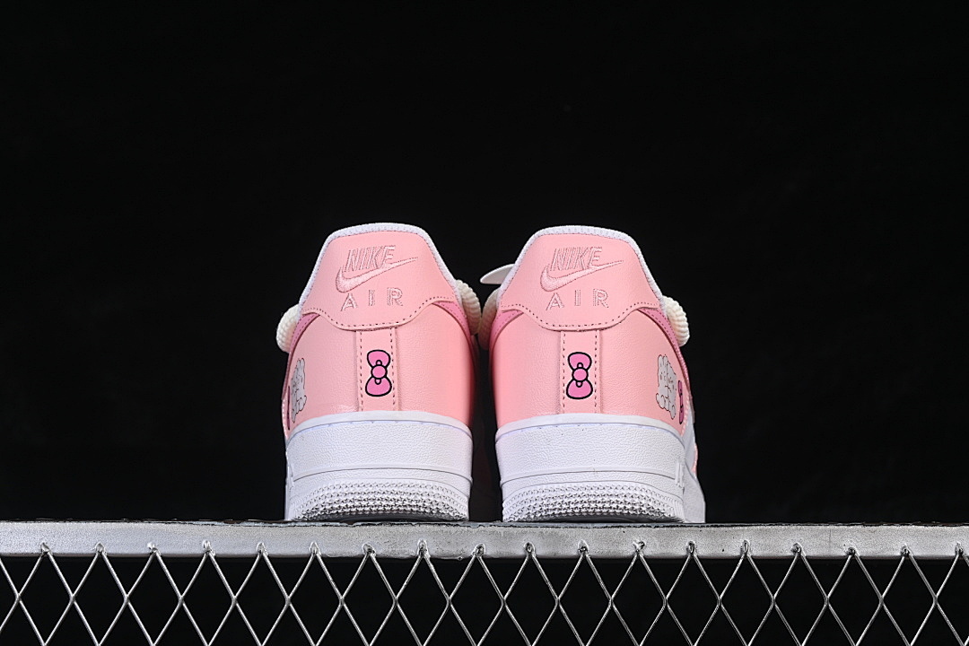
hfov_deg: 27.0
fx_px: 2019
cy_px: 323
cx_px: 484
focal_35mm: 75
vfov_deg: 18.2
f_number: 8
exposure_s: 1/80
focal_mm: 50
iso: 160
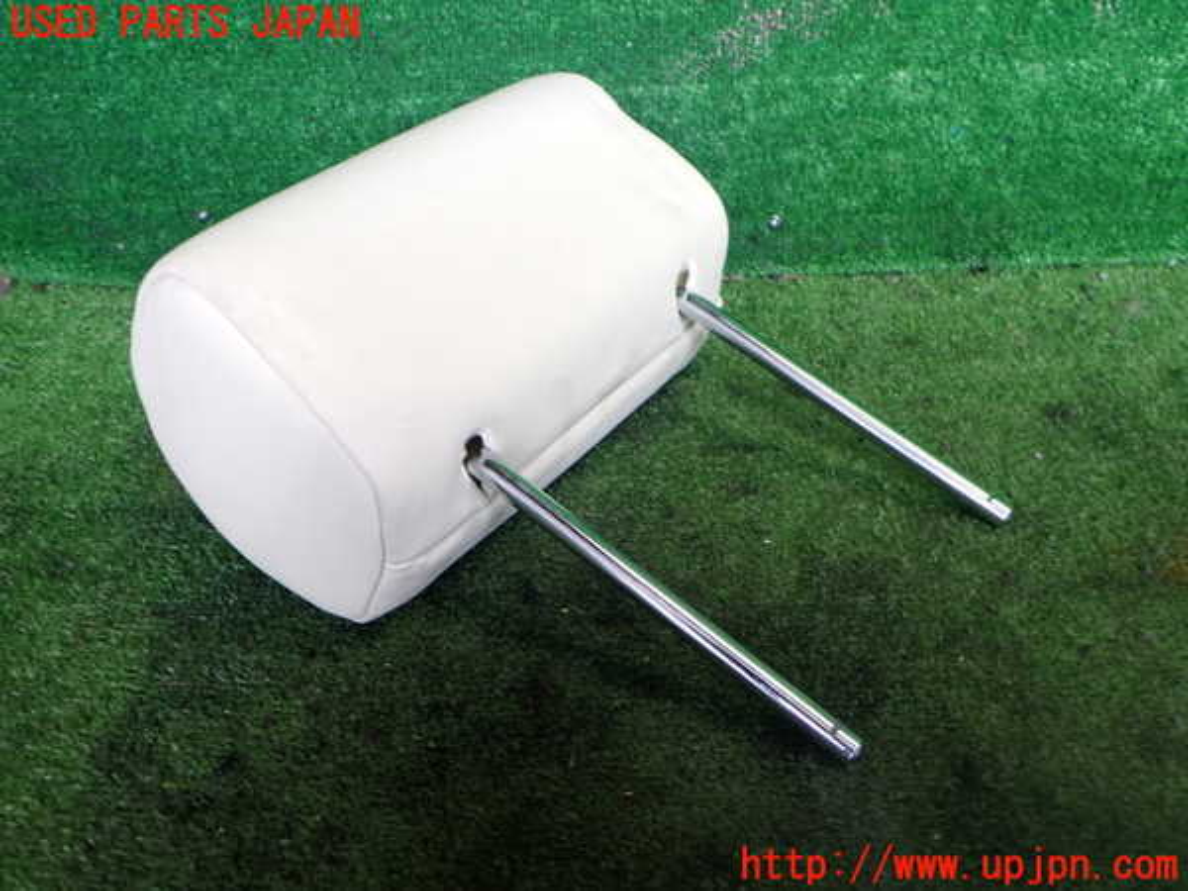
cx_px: 594
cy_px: 446
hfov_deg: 60.0
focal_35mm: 30
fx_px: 1030
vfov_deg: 46.8
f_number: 2.3
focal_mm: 5.4
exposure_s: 1/50
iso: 200
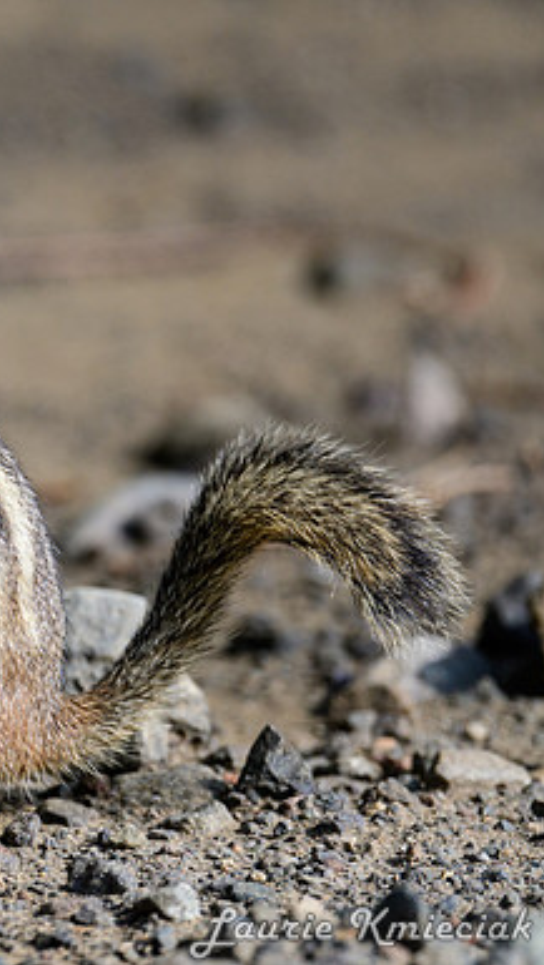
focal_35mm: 1184
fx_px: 30316
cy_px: 482
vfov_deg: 1.8
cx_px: -168
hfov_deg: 1.0
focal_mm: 500
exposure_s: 1/2000
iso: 450
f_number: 5.6
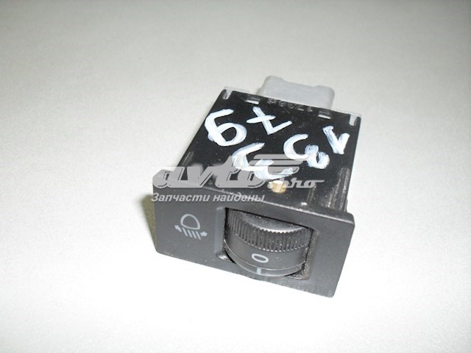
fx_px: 517
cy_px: 176
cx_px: 236
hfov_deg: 49.0
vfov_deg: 37.7
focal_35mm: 38
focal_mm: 6.3
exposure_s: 1/45
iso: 200
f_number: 2.8
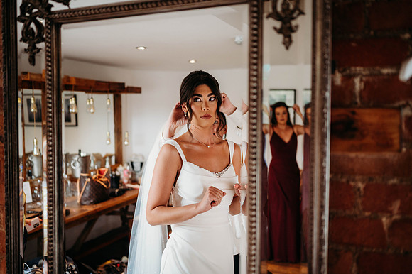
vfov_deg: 37.8
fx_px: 400
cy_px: 137
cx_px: 206
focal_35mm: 35
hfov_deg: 54.5
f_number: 2
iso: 400
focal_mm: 35
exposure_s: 1/200
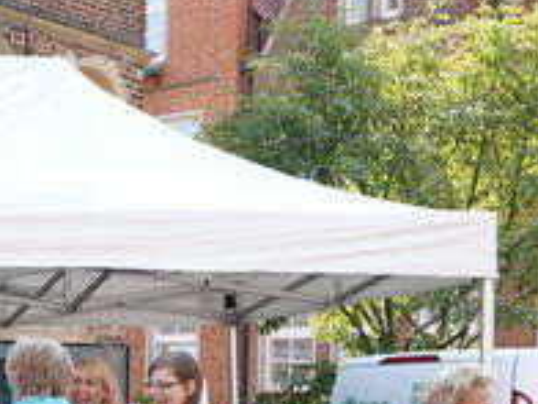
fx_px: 1368
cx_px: 84
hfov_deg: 21.9
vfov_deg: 16.3
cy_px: 438
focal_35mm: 88
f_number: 5.6
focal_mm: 33
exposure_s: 1/800
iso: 1000
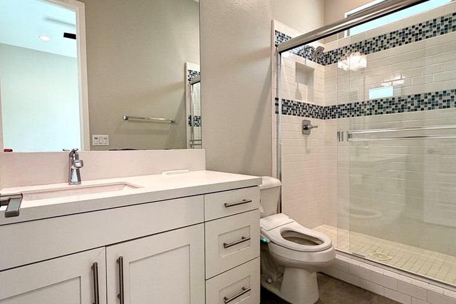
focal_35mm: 20
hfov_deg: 84.0
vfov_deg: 61.9
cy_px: 157
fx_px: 253
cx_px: 232
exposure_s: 1/120
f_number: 2.2
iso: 160
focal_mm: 2.22
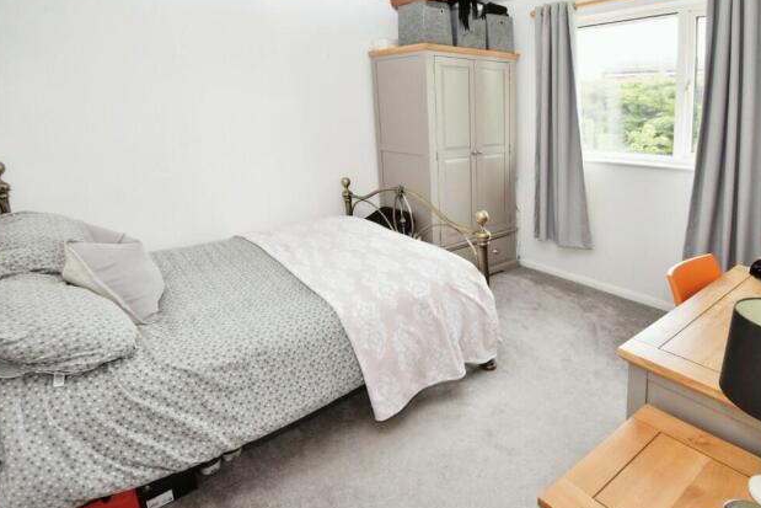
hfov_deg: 86.9
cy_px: 254
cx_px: 387
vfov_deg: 64.6
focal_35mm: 19
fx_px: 402
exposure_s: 1/125
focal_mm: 12
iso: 800
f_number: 5.6
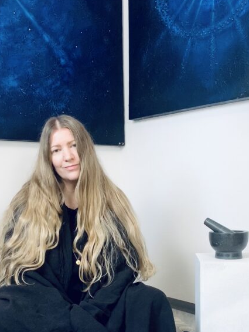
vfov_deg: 39.2
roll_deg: +0.7
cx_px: 125
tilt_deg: -6.0
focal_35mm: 47
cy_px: 255
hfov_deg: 30.9
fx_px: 450
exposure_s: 1/50
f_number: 1.8
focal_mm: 4.25
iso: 64
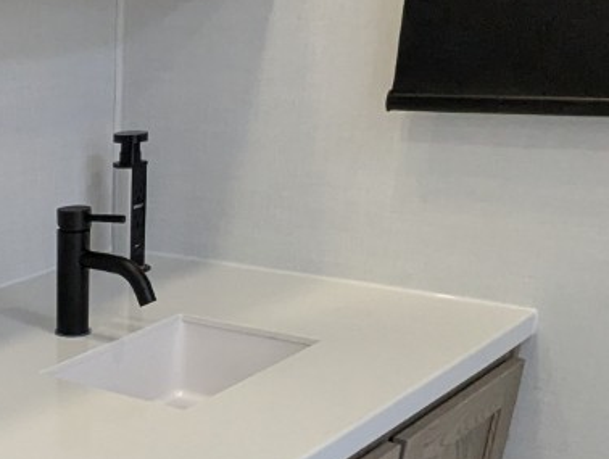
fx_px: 1040
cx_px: -72
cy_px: 554
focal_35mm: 59
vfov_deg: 22.8
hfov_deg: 29.3
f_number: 2.2
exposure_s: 1/373
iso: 291
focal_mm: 2.35
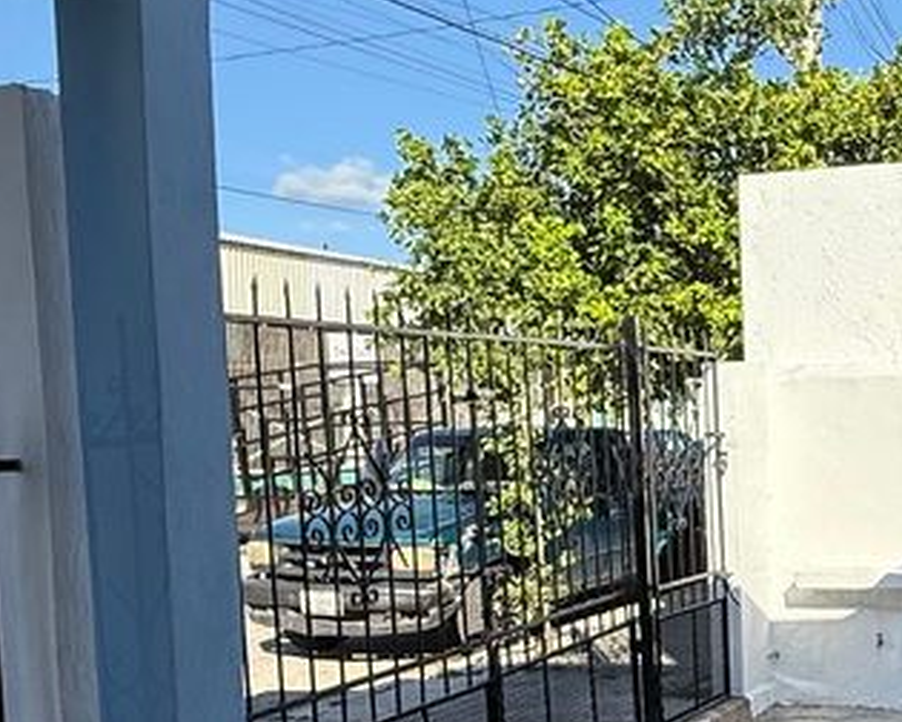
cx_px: 891
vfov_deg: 28.7
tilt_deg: -4.1
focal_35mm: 52
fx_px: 1388
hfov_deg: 33.2
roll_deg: +1.2
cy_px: 536
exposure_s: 1/2841
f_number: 2.2
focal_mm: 2.22
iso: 64
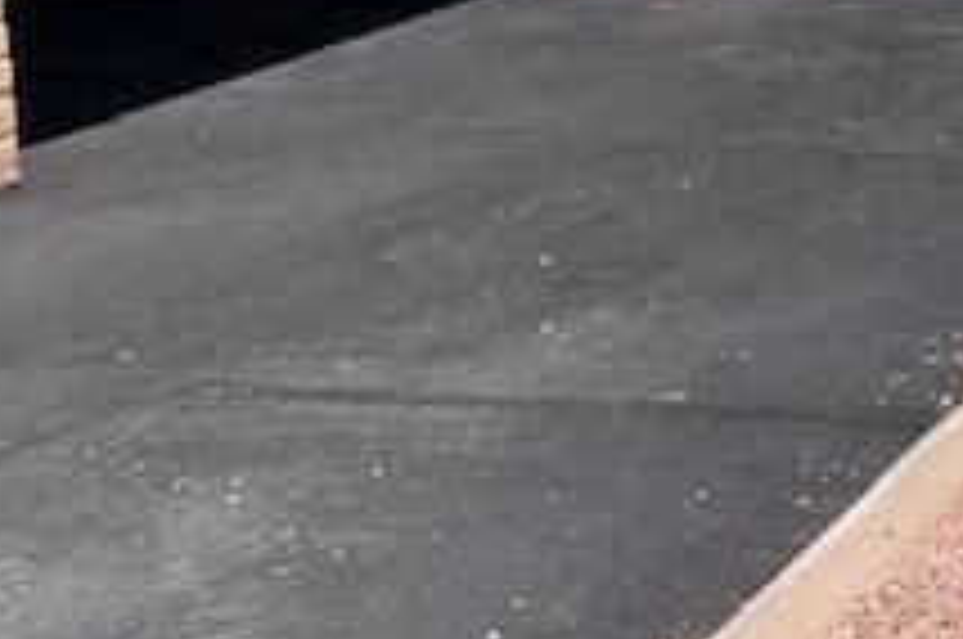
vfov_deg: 16.3
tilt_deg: -8.9
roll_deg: -0.3
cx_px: 1296
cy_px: -63
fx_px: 2163
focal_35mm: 81
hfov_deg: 22.2
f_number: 1.8
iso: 25
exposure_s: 1/2114
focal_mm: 4.25
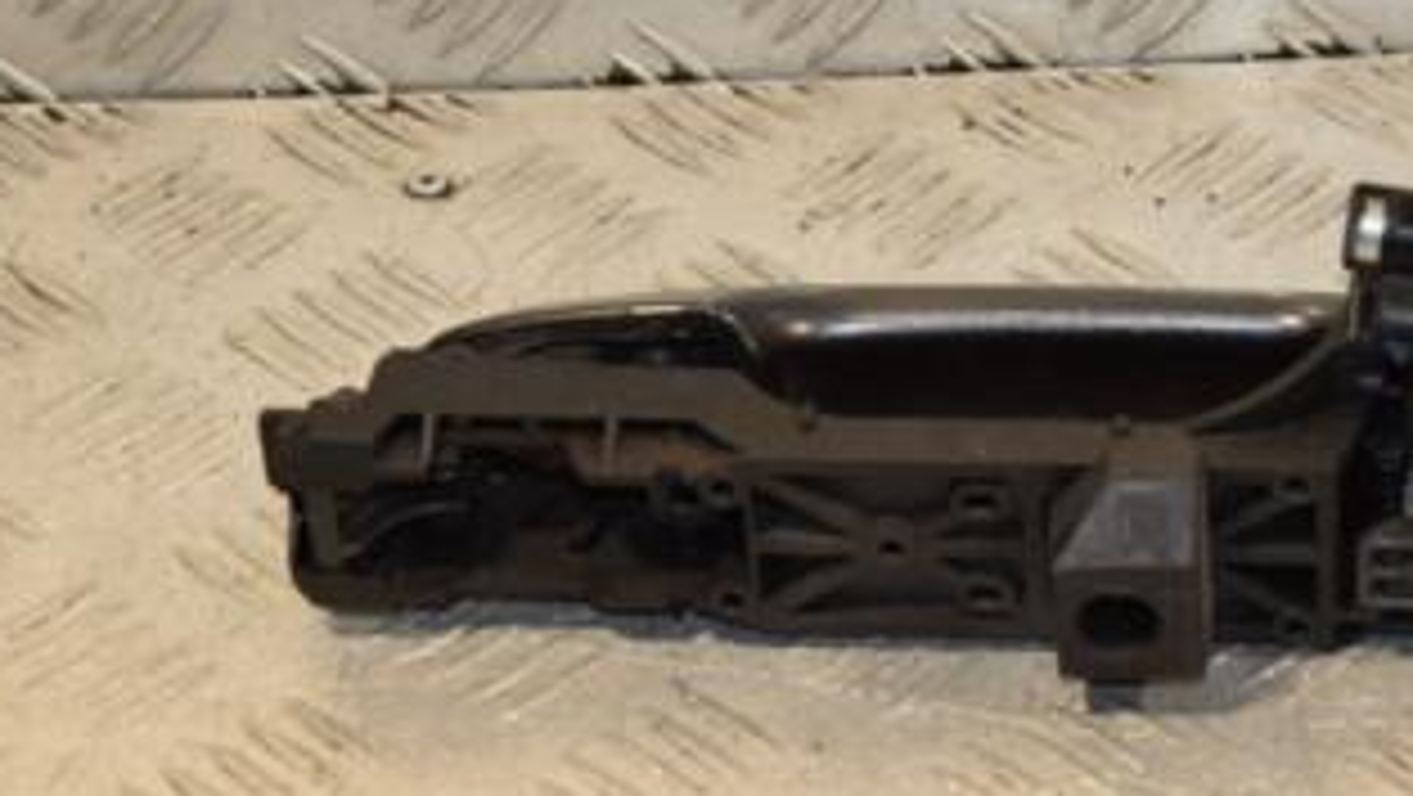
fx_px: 5623
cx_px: 1076
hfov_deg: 14.3
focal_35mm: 150
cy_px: 306
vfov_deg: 8.1
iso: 800
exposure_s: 1/200
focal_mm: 50
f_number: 6.3
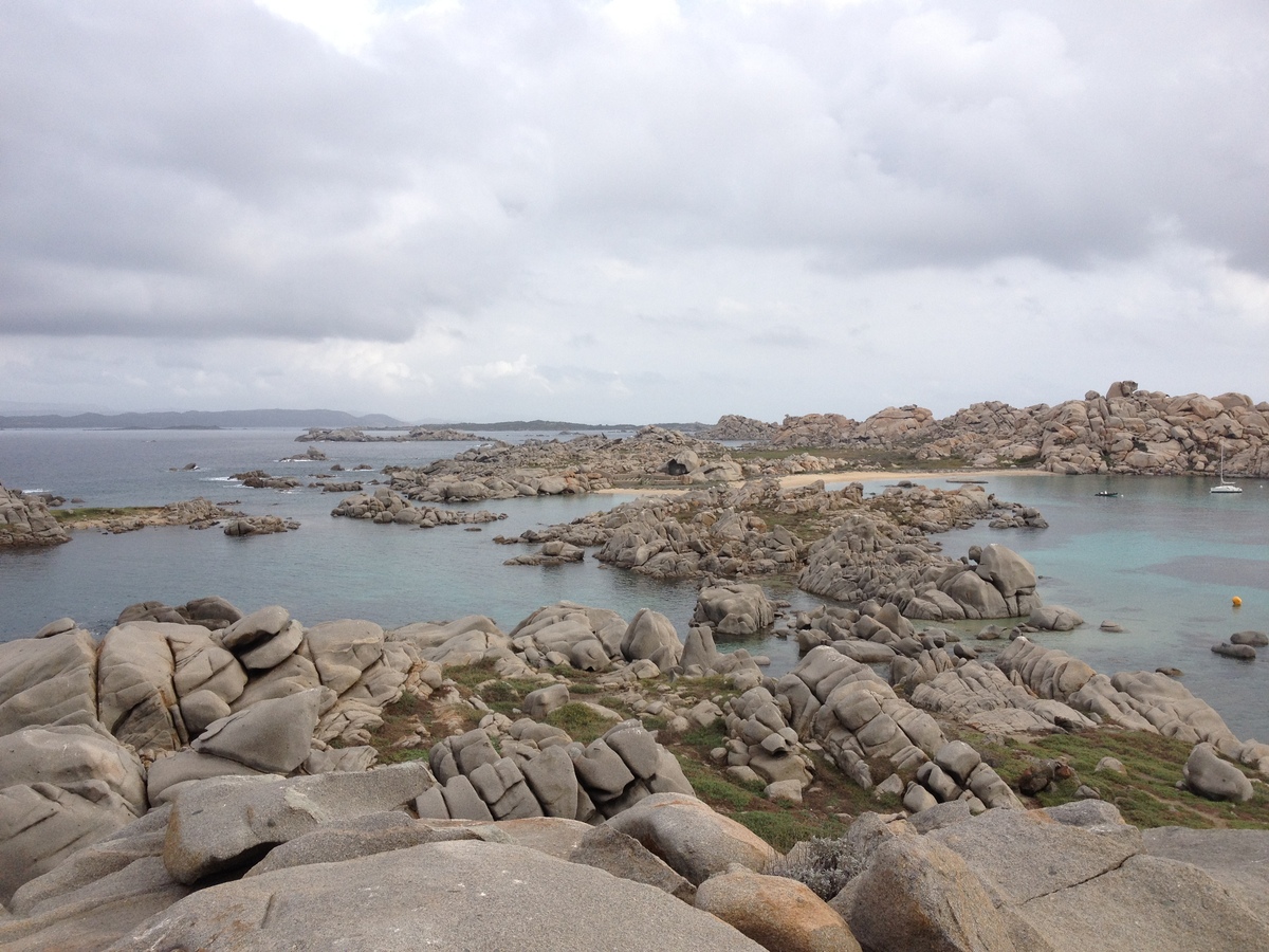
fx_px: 1283
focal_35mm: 35
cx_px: 634
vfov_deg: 40.7
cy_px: 476
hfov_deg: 52.6
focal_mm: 4.28
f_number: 2.4
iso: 64
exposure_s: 1/905
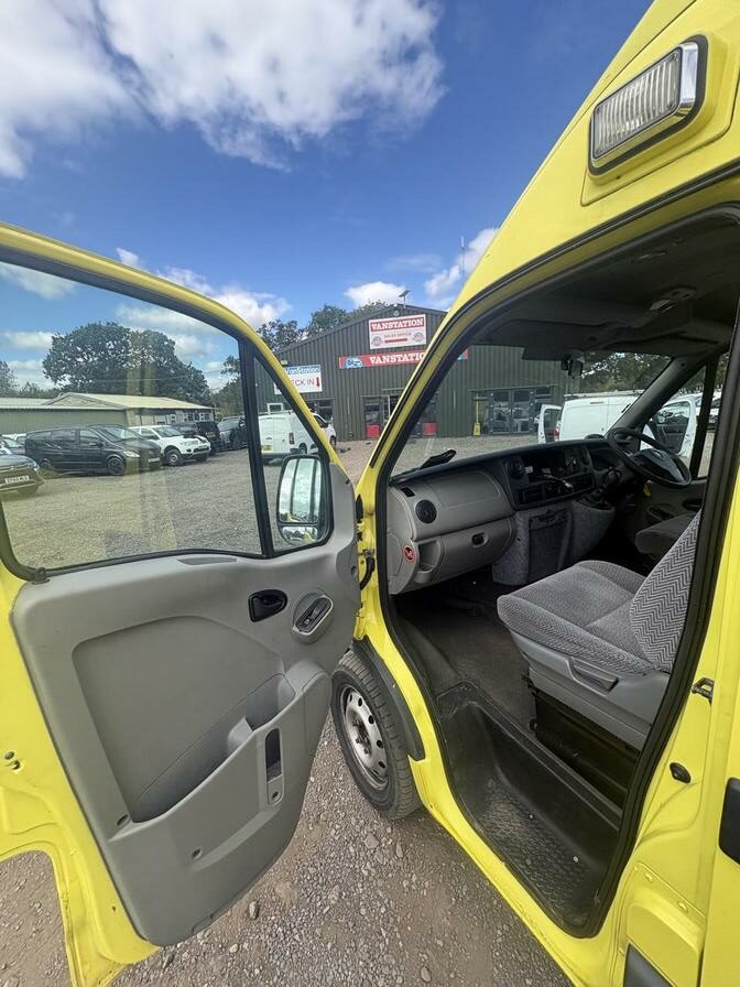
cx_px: 370
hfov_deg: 85.7
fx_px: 399
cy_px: 494
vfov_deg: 102.1
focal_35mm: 14
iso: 40
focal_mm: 2.22
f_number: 2.2
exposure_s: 1/610
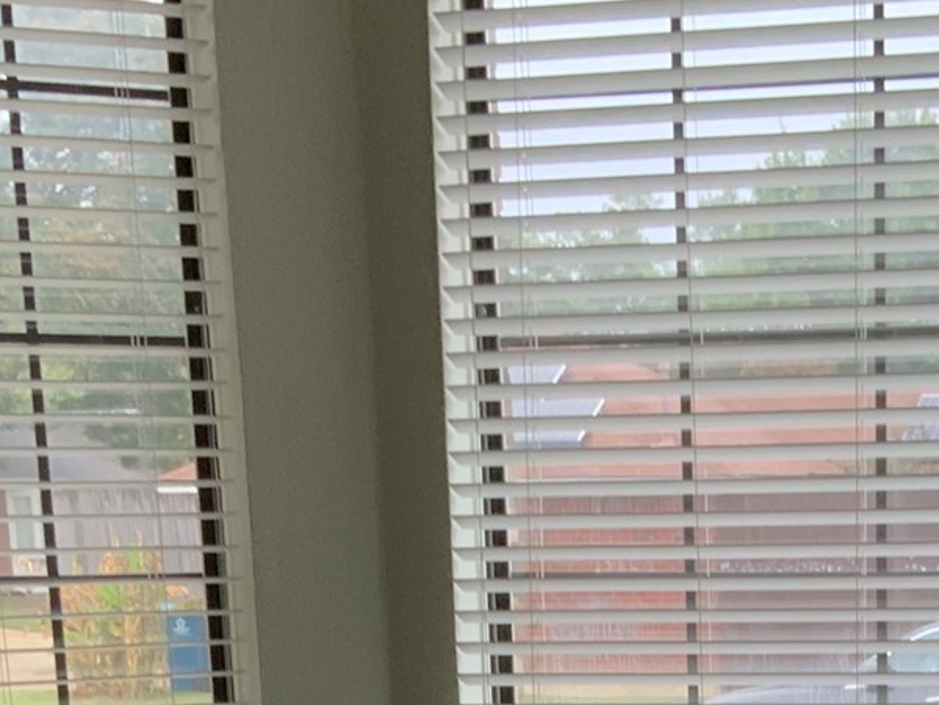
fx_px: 2685
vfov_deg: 13.7
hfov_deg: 19.6
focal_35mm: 99
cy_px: 1177
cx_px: 800
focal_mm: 3
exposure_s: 1/60
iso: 50
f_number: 1.8
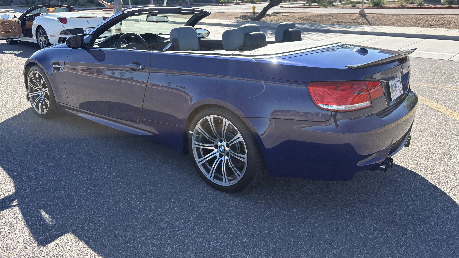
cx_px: 232
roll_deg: +2.9
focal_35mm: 29
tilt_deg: -13.8
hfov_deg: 66.1
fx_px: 353
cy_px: 98
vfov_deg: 39.9
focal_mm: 5.96
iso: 64
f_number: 1.6
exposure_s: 1/1626
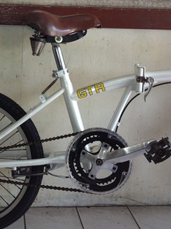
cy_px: 51
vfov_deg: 30.6
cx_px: 40
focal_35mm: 62
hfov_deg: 23.4
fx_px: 409
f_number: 2.4
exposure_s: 1/30
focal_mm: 4.28
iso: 64
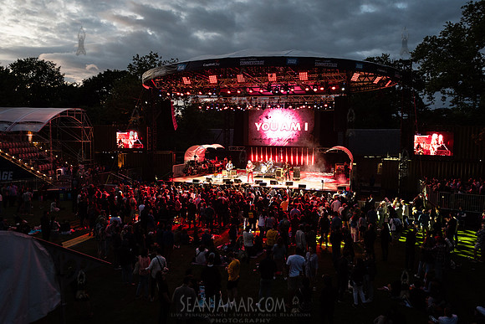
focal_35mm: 26
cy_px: 162
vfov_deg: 48.8
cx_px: 242
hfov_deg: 68.5
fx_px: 356
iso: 1600
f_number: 3.2
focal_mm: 24
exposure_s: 1/160
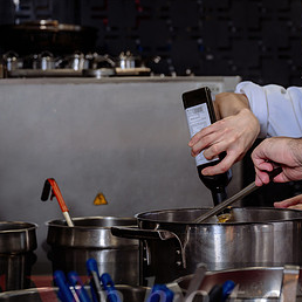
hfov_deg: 13.3
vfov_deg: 13.5
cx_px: 326
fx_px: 1273
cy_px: 129
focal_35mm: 129
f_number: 4
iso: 100
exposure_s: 1/60
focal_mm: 62
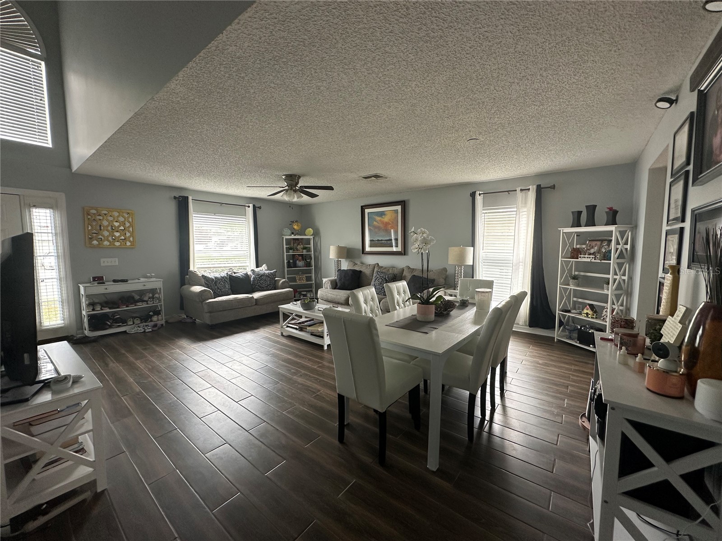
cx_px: 361
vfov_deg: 85.7
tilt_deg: -4.8
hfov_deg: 102.1
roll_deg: -0.1
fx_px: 292
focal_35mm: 14
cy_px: 270
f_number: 2.2
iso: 125
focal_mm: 2.22
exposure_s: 1/120
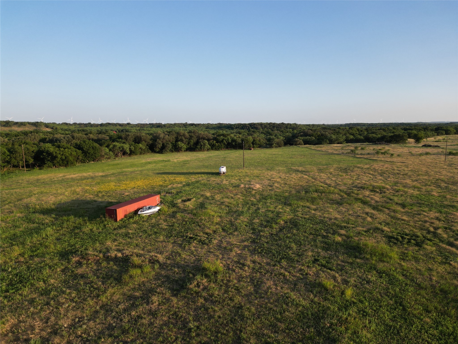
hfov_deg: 71.6
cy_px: 172
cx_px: 229
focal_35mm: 24
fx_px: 318
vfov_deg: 56.8
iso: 110
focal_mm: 6.72
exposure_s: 1/1000
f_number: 1.7
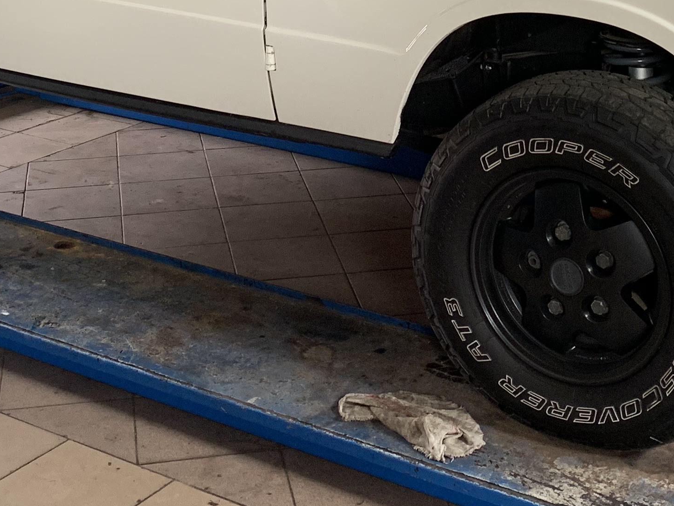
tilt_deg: -6.3
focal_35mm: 72
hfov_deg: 27.0
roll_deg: -0.3
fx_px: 1402
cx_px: 409
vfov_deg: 19.2
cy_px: -110
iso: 125
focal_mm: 4.25
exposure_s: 1/60
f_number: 1.8
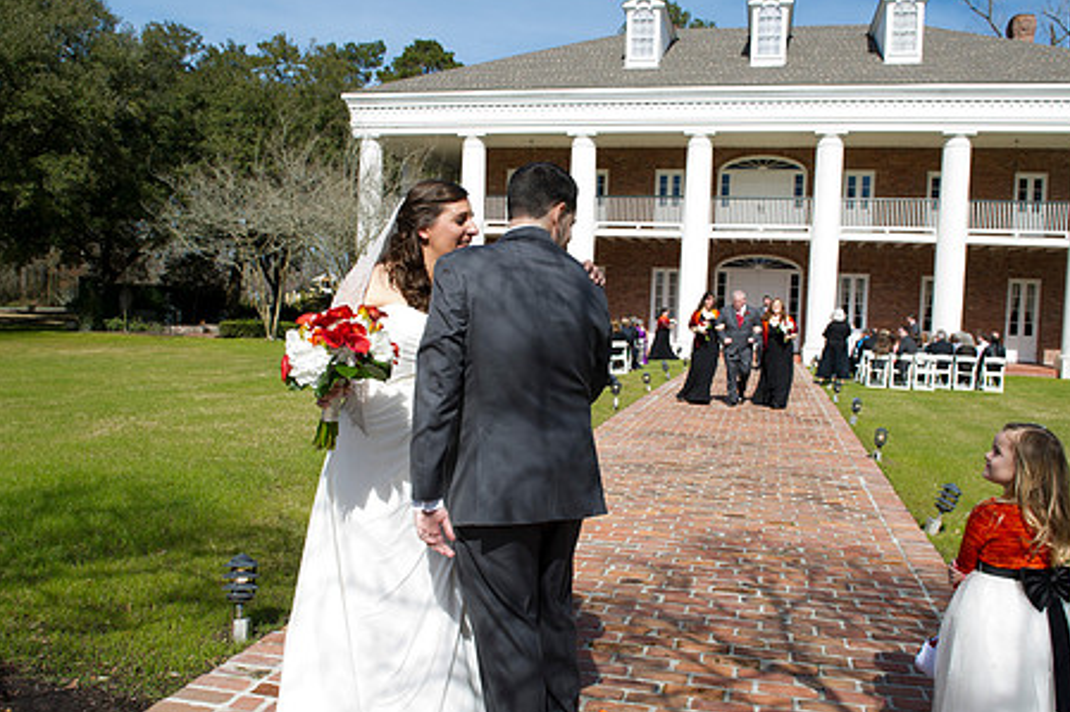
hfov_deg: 60.3
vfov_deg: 42.3
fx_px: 921
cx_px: 536
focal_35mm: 31
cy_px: 369
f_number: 11
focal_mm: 24
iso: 100
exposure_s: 1/125
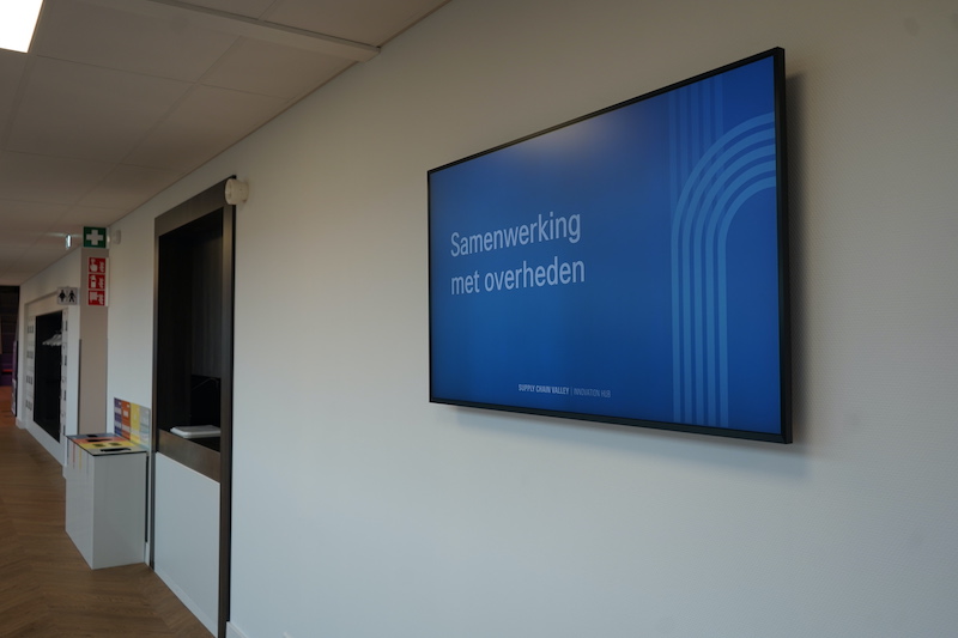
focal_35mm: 29
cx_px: 479
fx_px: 772
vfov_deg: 44.9
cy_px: 319
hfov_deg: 63.7
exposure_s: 1/160
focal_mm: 29
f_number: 4
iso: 320
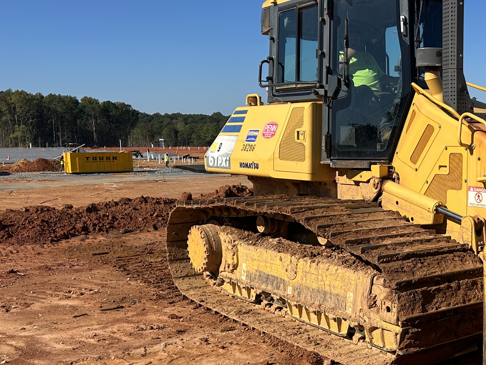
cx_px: 434
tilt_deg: -9.2
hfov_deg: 37.8
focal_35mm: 47
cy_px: 236
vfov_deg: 30.7
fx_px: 660
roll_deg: -0.2
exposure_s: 1/4274
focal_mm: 5.7
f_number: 1.5
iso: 50
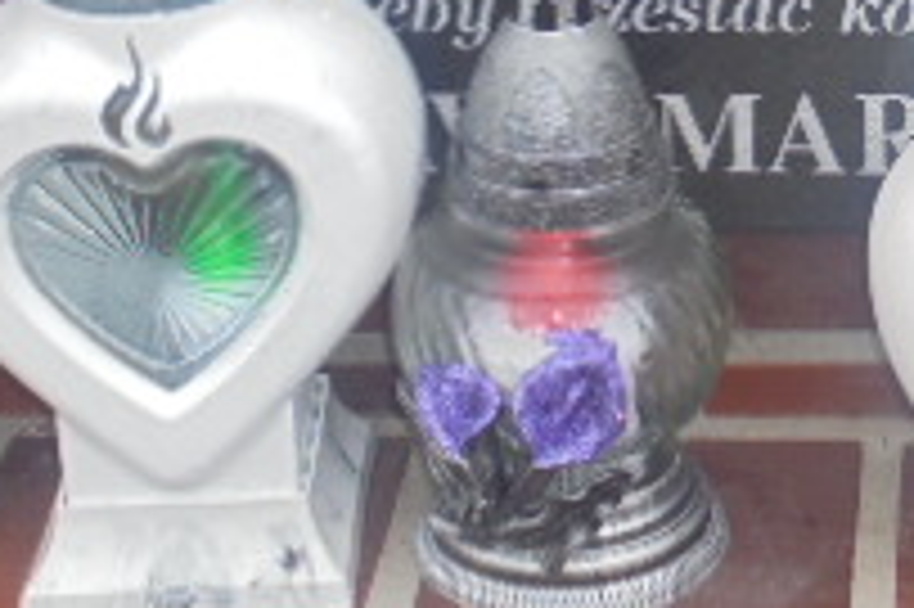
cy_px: -356
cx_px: 905
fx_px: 3577
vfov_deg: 9.4
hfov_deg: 14.3
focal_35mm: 141
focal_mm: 7.8
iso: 100
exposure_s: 1/30
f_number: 4.5
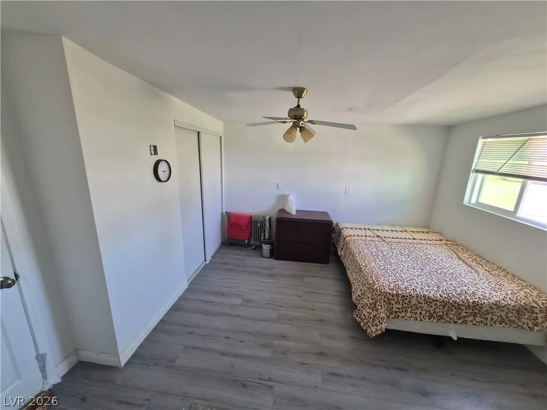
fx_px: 205
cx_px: 274
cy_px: 205
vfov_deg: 89.9
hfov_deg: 106.2
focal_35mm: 13
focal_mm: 1.7
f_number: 2.2
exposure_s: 1/60
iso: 125
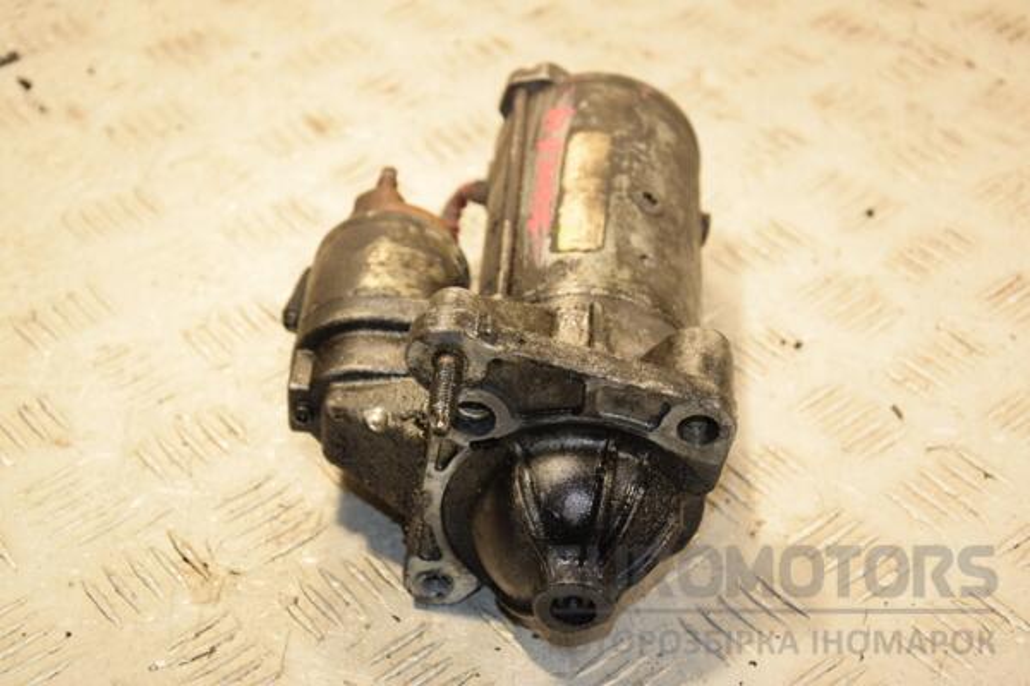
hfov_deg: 28.1
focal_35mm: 72
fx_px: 2060
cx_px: 515
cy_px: 343
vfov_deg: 18.9
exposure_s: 1/200
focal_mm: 48
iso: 800
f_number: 5.6
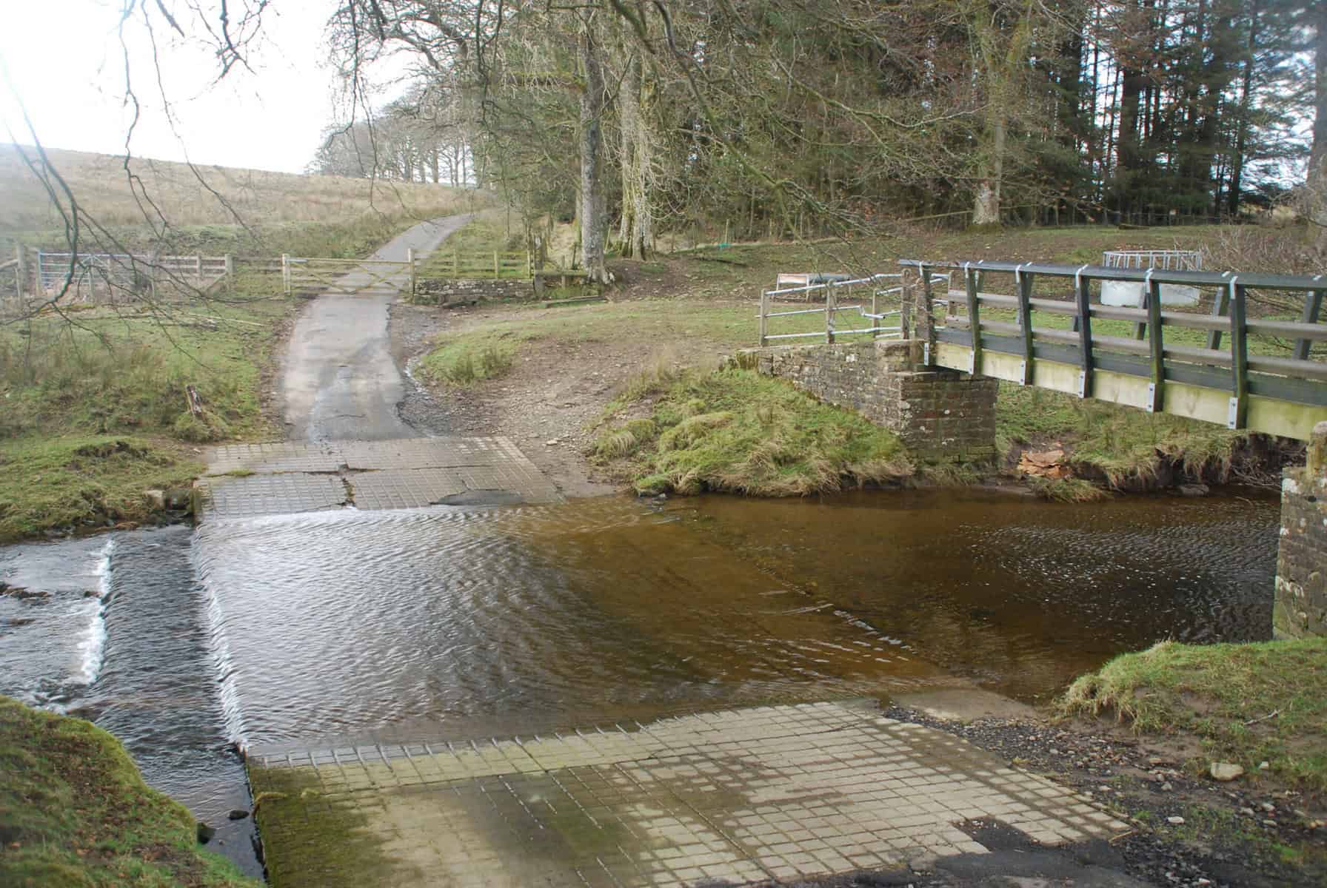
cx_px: 664
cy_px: 444
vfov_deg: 37.0
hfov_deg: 53.1
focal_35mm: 36
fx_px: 1329
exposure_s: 1/30
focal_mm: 24
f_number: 4
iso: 400
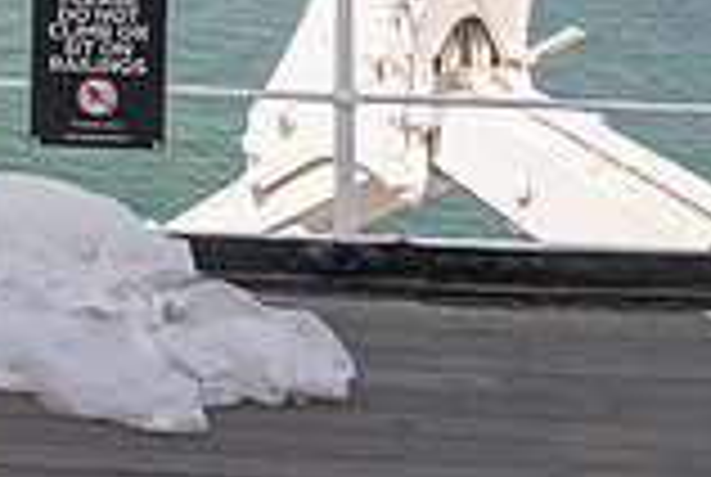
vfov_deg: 14.3
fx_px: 1741
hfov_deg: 18.3
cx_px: -558
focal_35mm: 88
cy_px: -299
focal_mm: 24
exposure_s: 1/200
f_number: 9
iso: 200
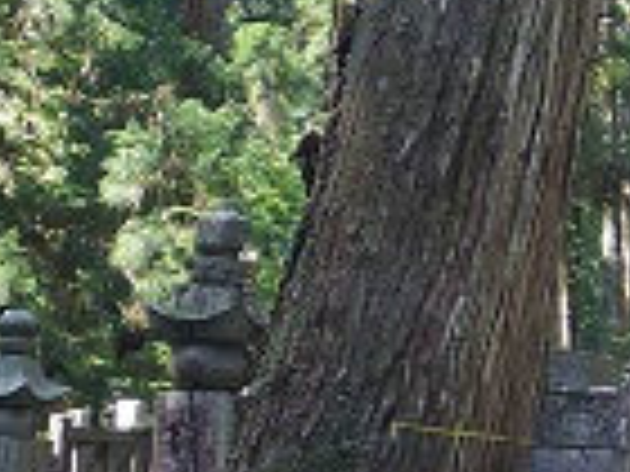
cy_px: 191
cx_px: 1213
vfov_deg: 11.1
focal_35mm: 134
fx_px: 2439
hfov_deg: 13.0
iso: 200
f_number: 3.5
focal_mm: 5
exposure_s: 1/80
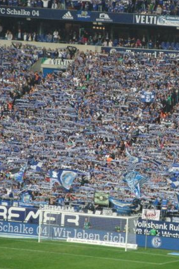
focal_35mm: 258
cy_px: 134
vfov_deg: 8.0
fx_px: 1926
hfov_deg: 5.3
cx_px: 164
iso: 500
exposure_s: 1/500
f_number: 4.5
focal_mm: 32.1
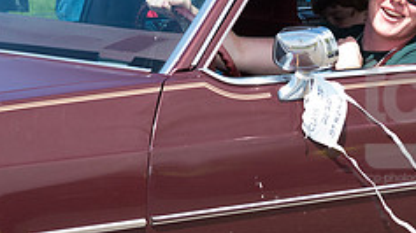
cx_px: 420
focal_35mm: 269
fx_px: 2966
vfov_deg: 4.5
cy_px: 122
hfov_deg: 8.0
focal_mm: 105
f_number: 7.1
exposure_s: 1/800
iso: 1000
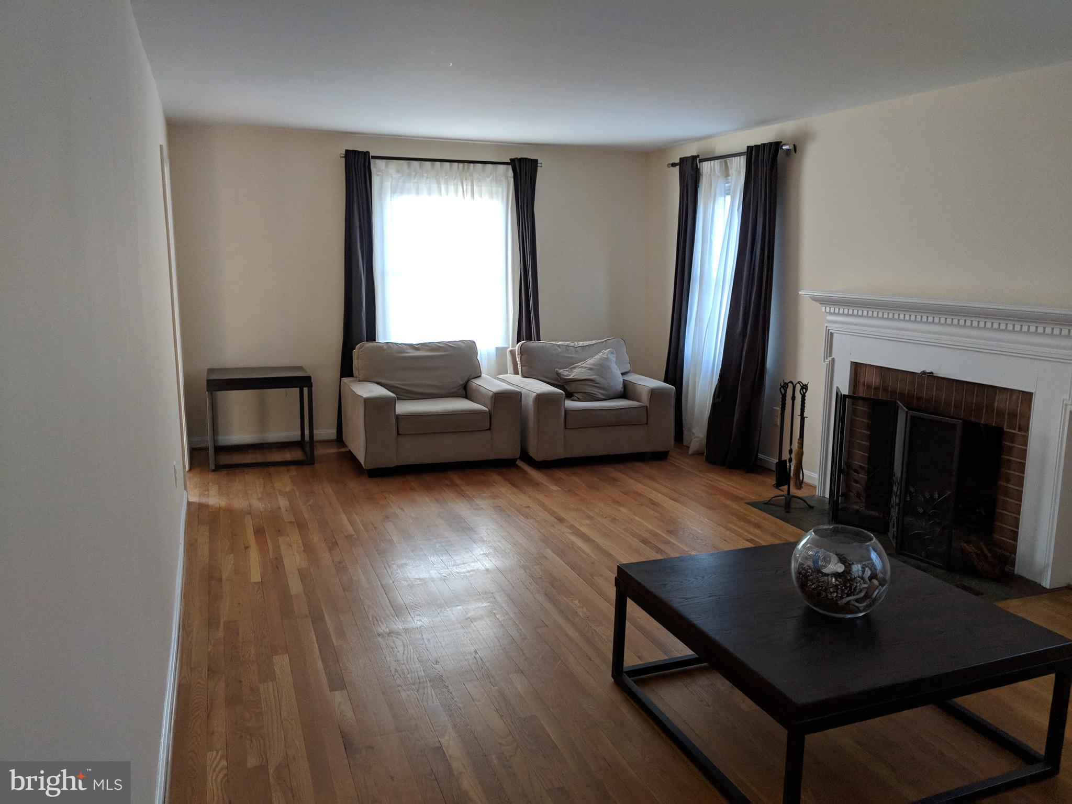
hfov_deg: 65.3
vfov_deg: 51.4
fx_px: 836
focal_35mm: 27
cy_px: 402
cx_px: 536
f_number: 1.8
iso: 189
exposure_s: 1/120
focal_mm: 4.44
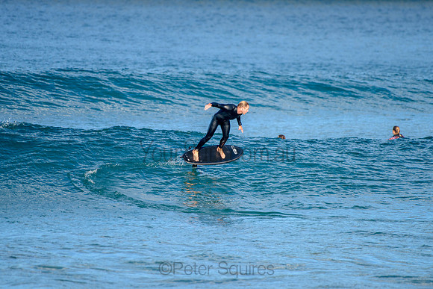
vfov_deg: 2.2
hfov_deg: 3.4
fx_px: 7378
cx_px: 222
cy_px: 141
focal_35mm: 613
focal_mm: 500
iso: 320
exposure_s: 1/2000
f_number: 5.6
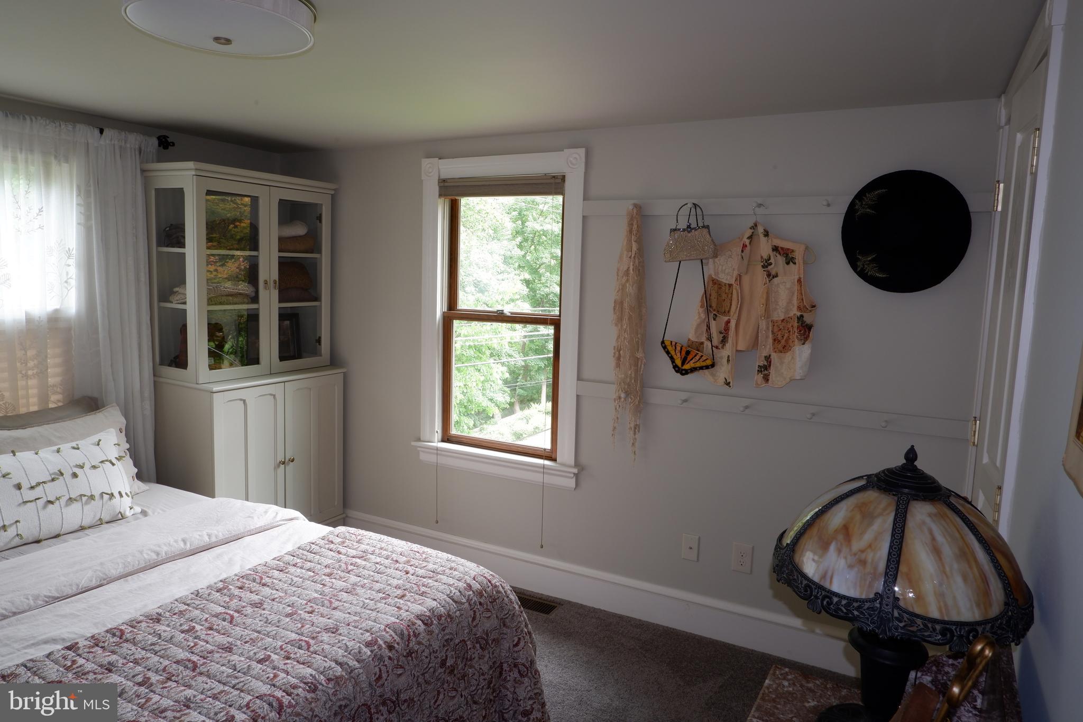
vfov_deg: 55.1
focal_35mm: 23
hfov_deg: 76.1
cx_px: 542
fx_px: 692
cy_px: 361
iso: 400
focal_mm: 15
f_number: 11
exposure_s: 1/9
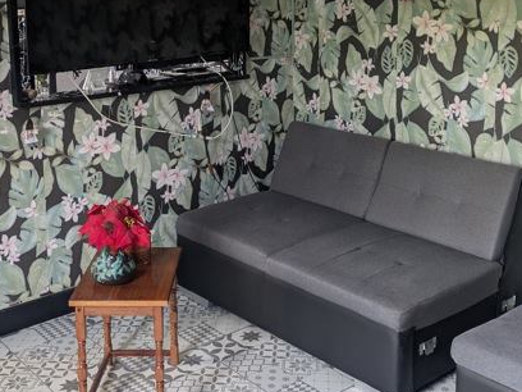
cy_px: 65
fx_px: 739
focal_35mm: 49
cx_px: 220
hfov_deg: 38.8
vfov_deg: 28.9
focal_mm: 5.43
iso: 78
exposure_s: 1/25
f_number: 1.89
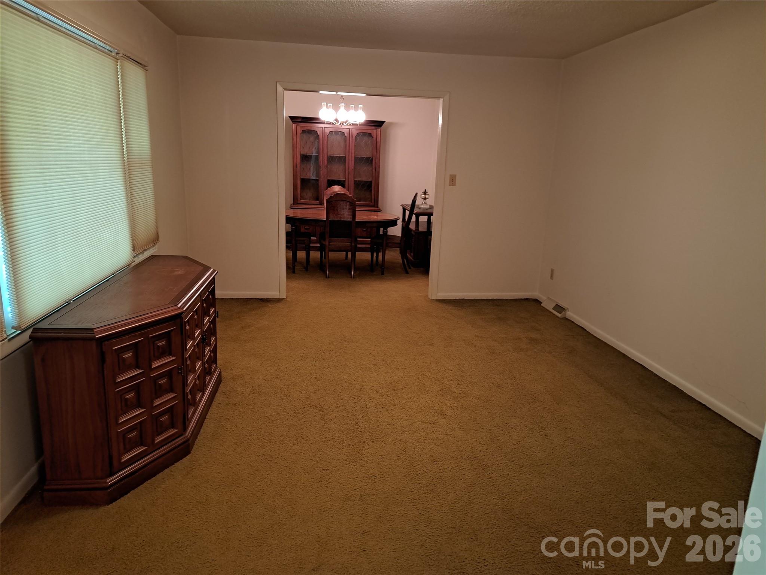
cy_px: 288
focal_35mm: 24
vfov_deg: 56.8
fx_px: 531
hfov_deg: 71.6
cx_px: 383
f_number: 1.8
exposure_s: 1/24
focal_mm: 5.23
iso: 400
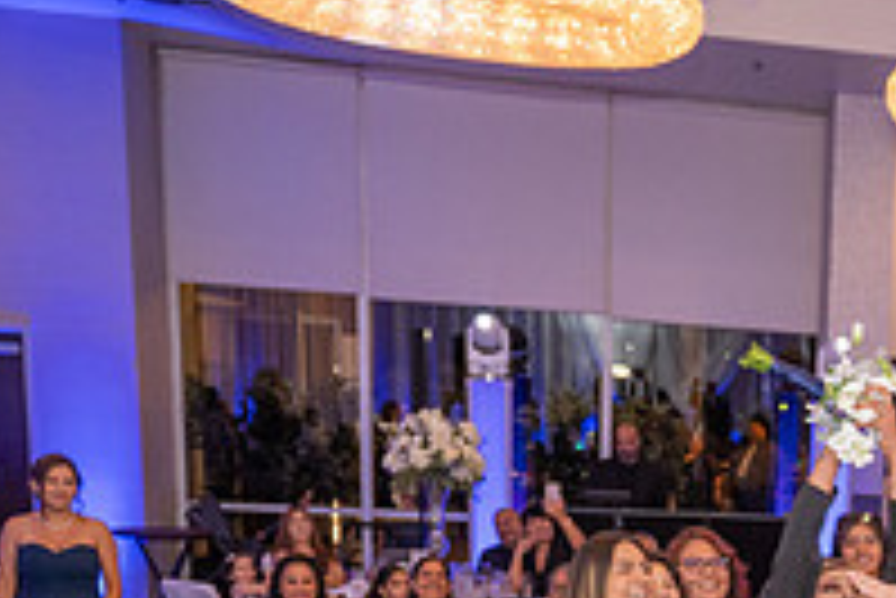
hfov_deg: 26.3
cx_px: 1018
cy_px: 816
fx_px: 1743
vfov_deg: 18.0
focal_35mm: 70
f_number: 3.5
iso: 1600
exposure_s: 1/200
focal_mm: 24
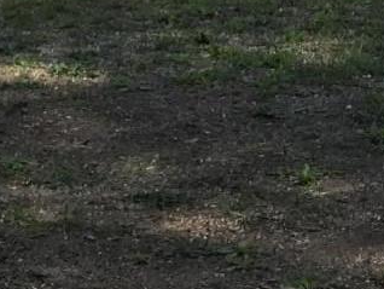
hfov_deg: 11.2
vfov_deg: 8.2
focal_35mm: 176
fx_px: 1954
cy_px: -227
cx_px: 295
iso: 20
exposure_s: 1/921
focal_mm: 3.99
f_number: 1.8
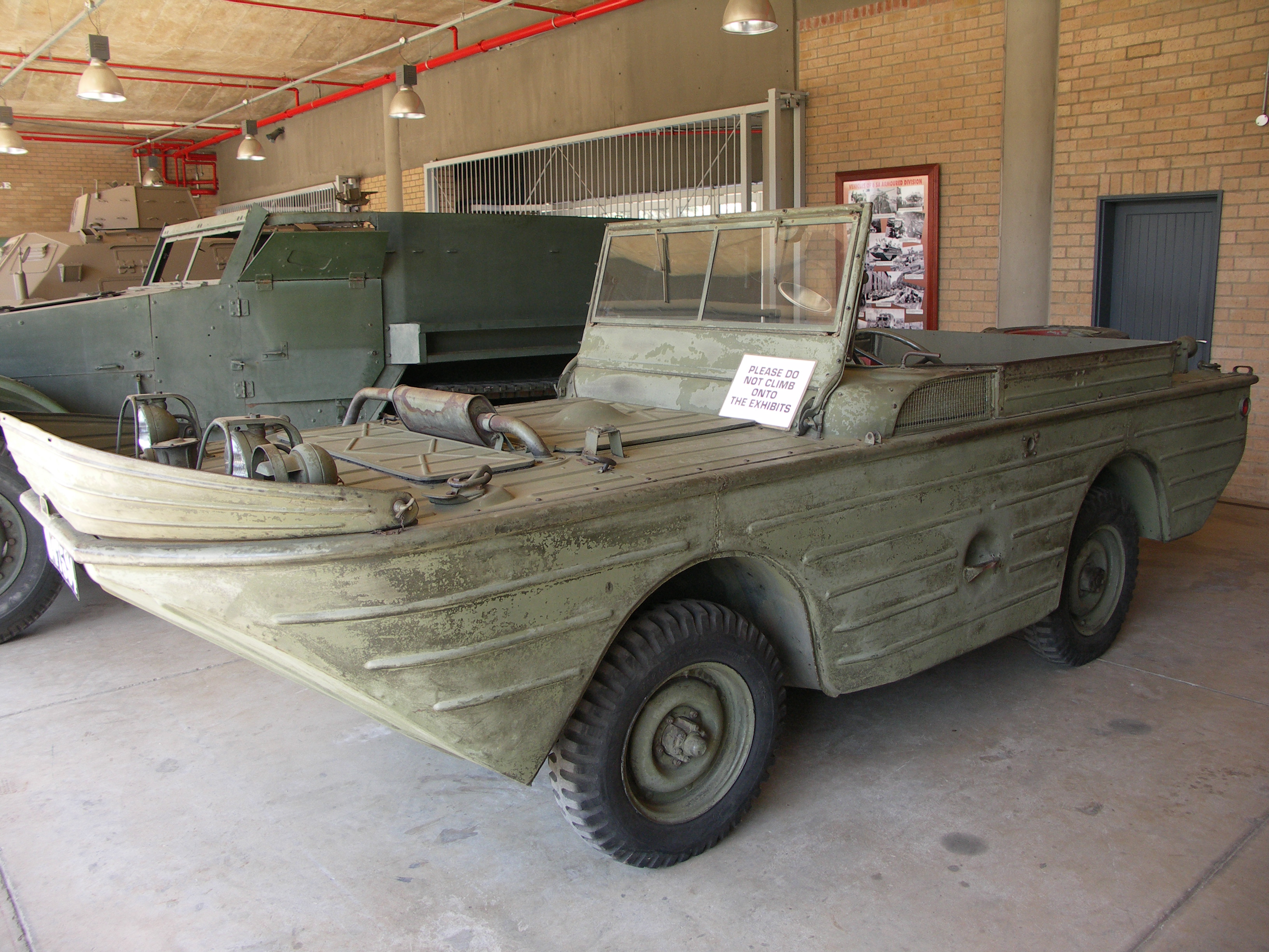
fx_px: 1026
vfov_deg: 49.7
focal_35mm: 28
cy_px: 476
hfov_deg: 63.4
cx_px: 634
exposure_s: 1/40
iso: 100
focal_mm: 7.2
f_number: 2.8
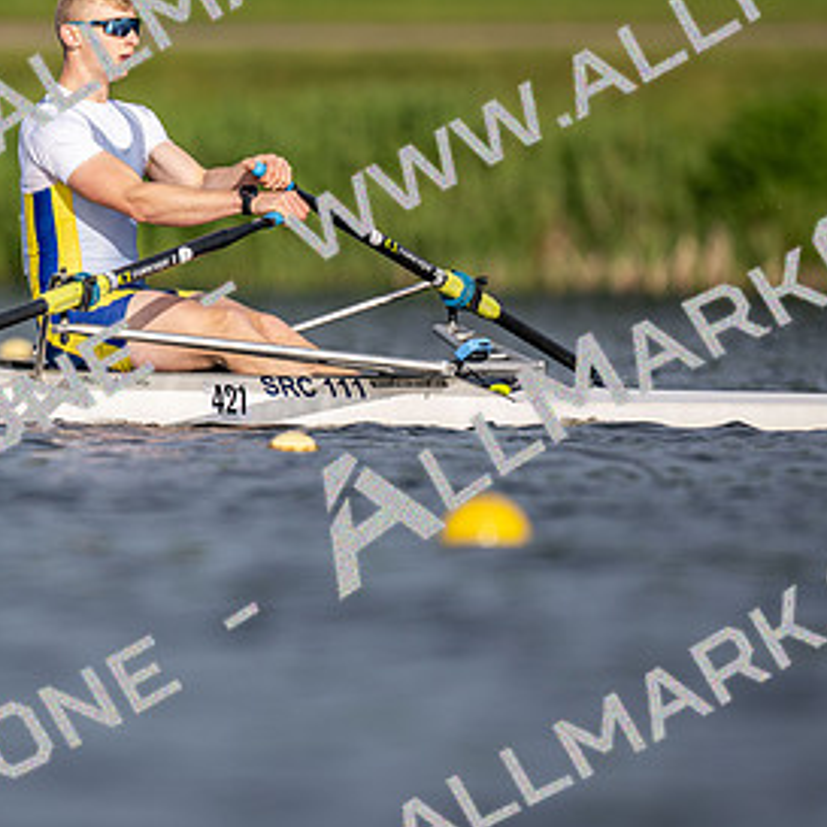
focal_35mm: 1084
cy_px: 311
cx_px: 64
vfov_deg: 1.6
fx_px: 29300
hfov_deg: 1.6
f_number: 4
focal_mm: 600
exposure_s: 1/2500
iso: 200
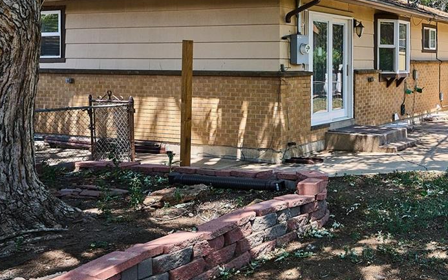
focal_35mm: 41
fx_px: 503
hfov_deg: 41.2
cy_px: 58
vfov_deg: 30.4
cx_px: 458
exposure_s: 1/320
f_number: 10
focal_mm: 17.5
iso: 400
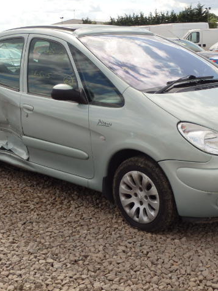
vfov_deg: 35.5
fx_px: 453
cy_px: 146
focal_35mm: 54
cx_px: 132
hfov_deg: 27.0
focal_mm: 7.3
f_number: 4.7
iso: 125
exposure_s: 1/500
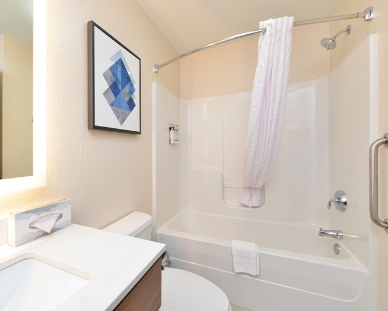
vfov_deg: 80.4
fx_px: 184
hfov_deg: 92.1
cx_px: 158
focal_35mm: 16
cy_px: 154
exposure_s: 1/15
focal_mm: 14
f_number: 13
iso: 640
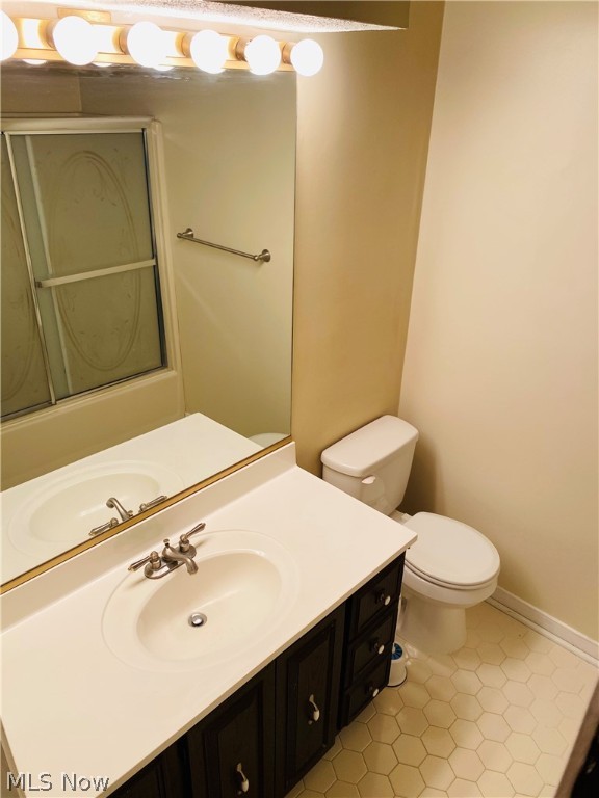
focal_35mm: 26
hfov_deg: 53.1
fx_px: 600
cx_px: 300
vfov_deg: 67.3
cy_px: 399
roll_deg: -1.9
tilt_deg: -27.1
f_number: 1.8
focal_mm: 4.25
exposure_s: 1/120
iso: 100
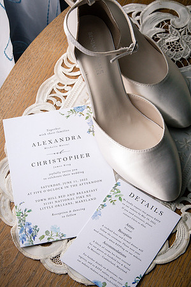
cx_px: 96
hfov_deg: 18.9
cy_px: 144
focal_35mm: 72
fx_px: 573
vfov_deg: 28.1
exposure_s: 1/100
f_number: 10
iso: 1250
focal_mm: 48
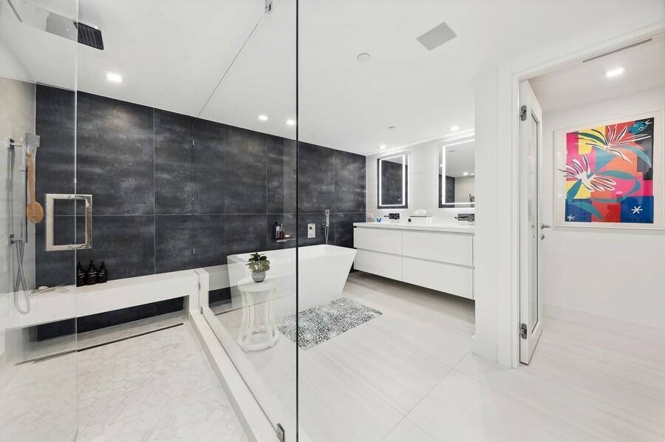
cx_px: 332
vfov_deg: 89.9
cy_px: 221
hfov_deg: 112.7
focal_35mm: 12
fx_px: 221
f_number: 8
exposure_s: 1/13
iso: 100
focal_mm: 12
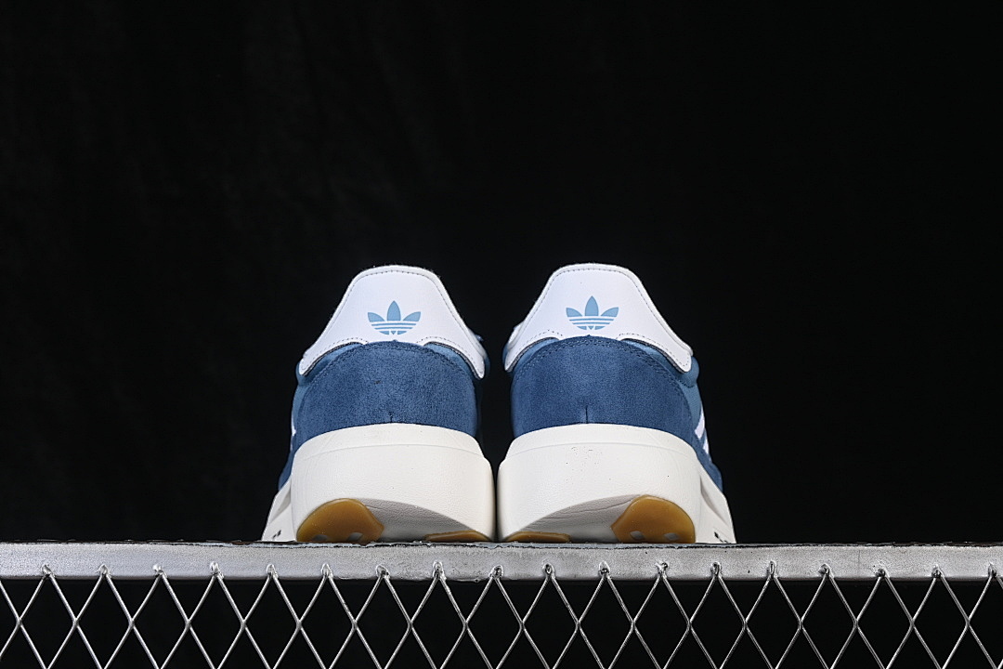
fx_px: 2089
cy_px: 334
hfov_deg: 27.0
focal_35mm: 75
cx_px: 502
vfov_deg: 18.2
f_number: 8
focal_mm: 50
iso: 160
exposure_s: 1/80
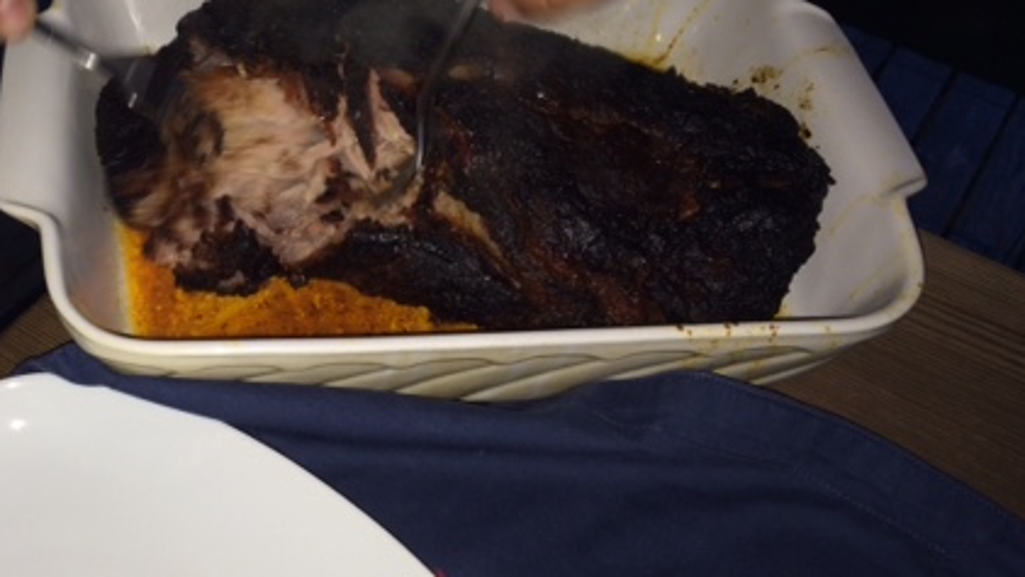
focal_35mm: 48
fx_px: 1305
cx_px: 265
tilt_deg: -49.1
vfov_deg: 24.9
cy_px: 268
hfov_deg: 41.7
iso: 32
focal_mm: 4.15
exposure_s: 1/28
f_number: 2.2
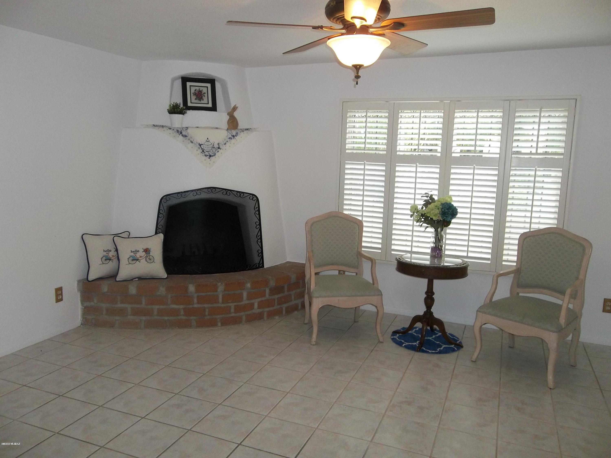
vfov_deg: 51.4
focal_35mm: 27
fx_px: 477
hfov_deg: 65.3
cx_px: 306
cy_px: 229
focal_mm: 4.9
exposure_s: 1/30
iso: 160
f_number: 3.5
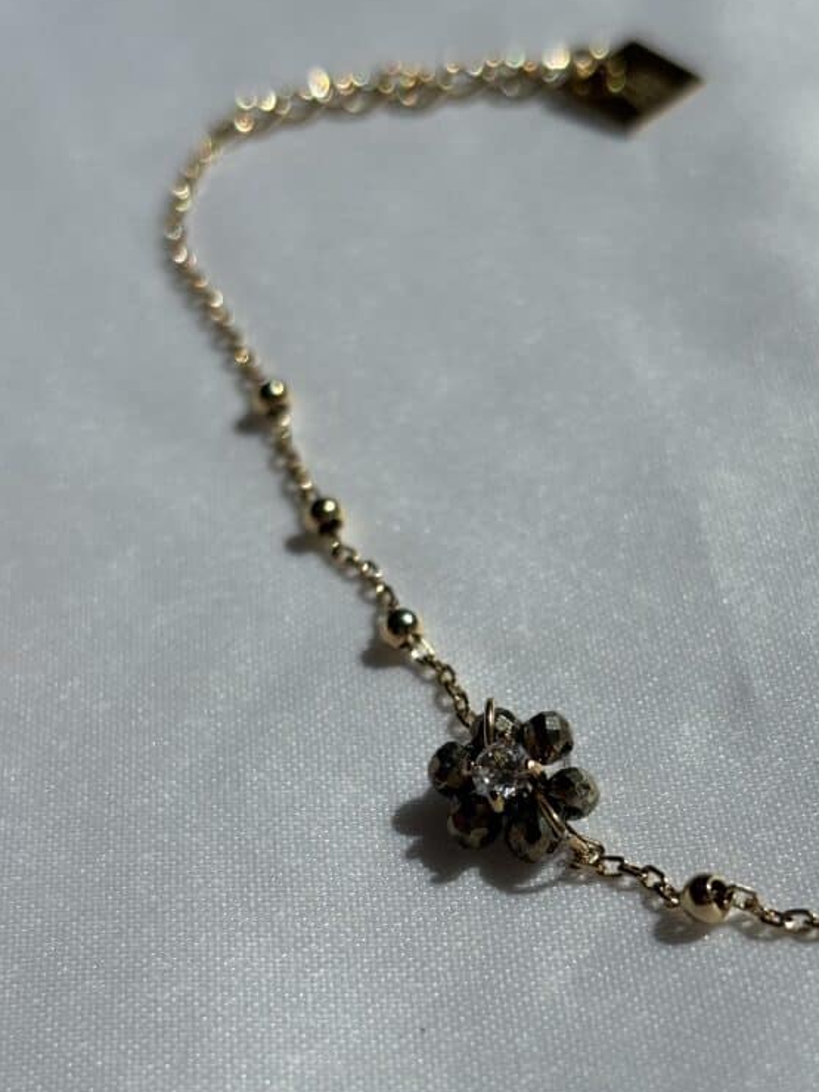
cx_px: 518
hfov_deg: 20.4
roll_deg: +2.6
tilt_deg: -37.6
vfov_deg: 27.0
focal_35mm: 72
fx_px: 2271
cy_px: 674
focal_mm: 5.96
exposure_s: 1/7692
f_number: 1.6
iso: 25
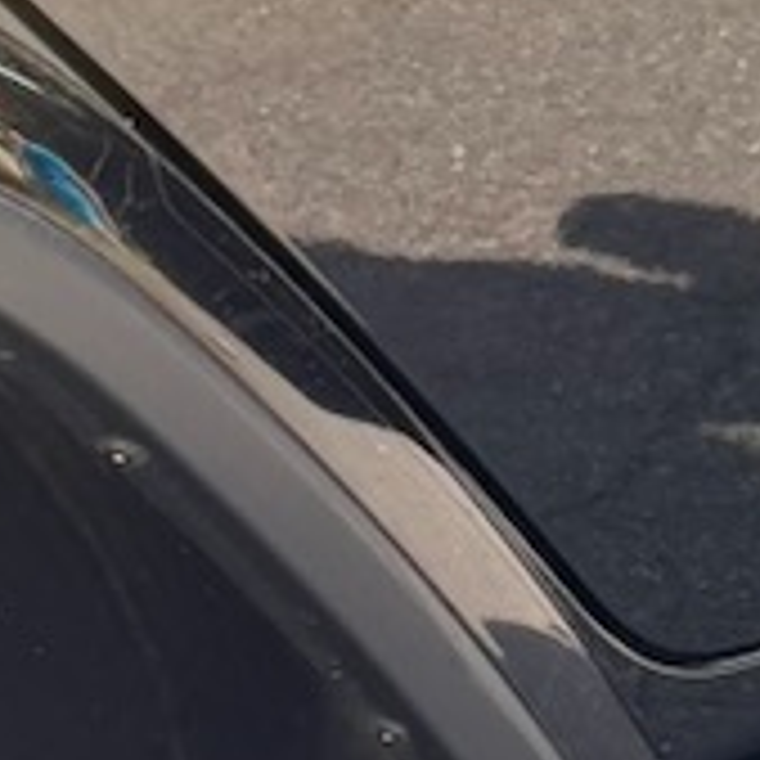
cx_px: 1565
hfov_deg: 10.0
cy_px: -706
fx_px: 3999
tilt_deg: -9.2
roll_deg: -1.4
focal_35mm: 161
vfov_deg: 10.1
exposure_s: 1/416
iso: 100
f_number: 1.78
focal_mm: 6.76
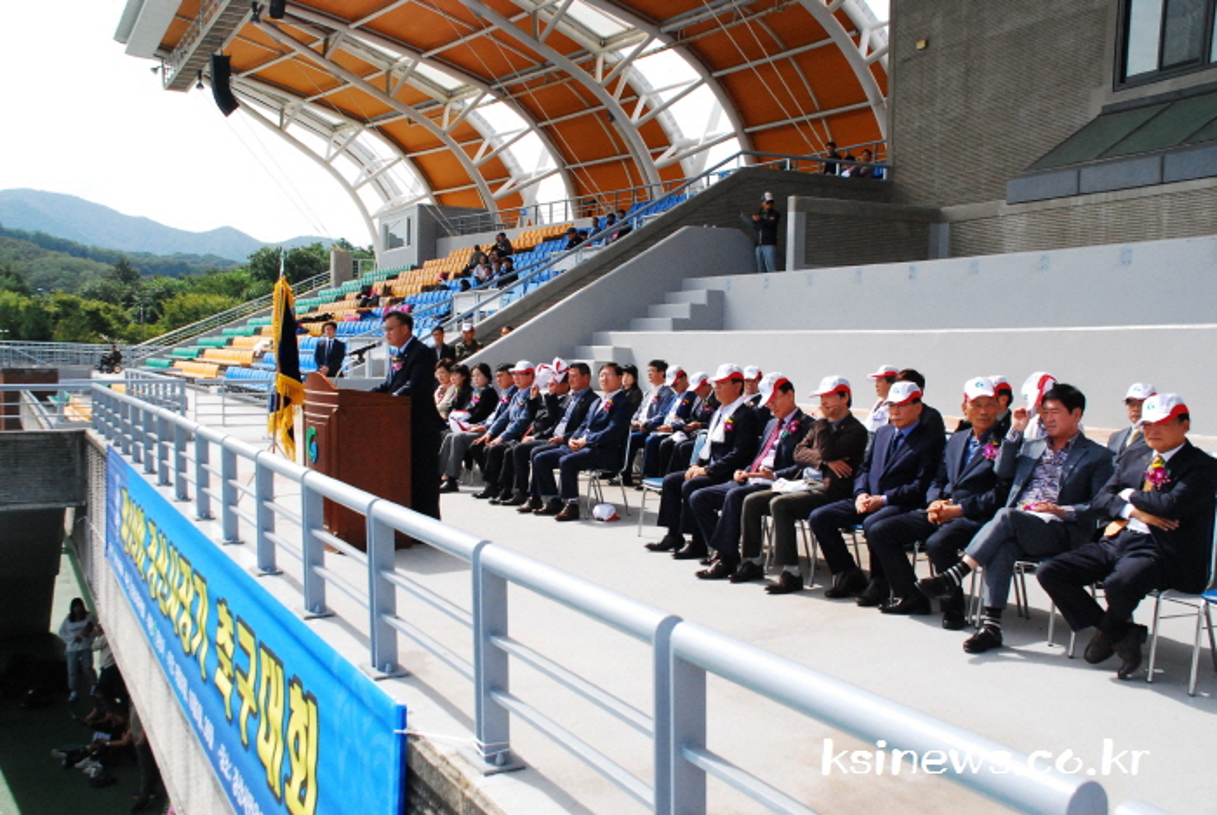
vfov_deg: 37.0
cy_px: 408
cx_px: 608
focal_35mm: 36
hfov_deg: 53.1
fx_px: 1219
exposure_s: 1/1250
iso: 1250
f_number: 10
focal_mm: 24
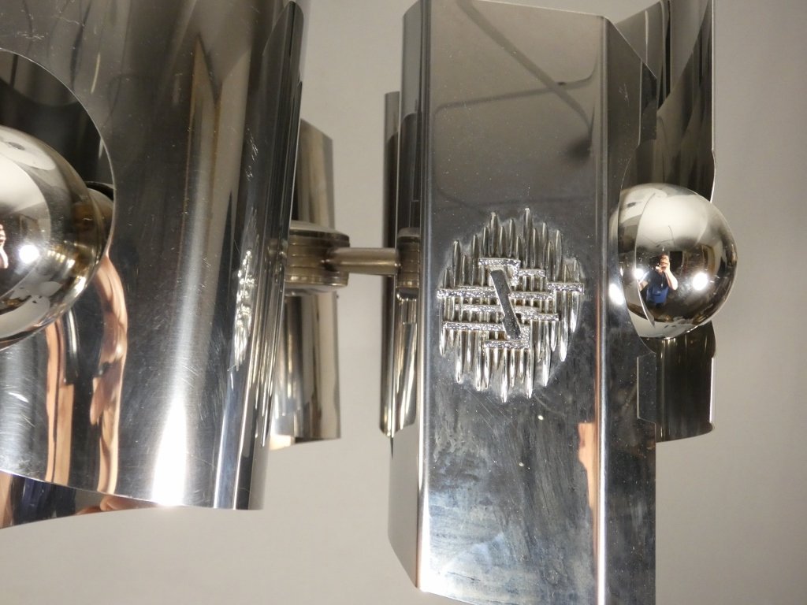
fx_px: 816
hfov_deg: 52.6
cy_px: 302
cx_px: 404
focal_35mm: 35
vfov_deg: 40.7
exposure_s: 1/125
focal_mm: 6.2
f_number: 3.4
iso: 640
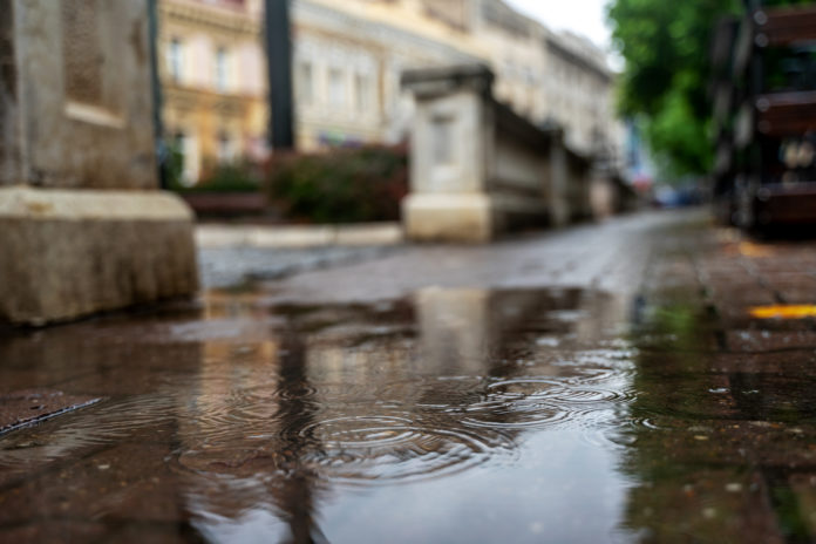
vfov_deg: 35.1
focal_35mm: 38
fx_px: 861
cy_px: 272
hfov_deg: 50.7
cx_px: 408
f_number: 2.8
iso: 200
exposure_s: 1/320
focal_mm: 38
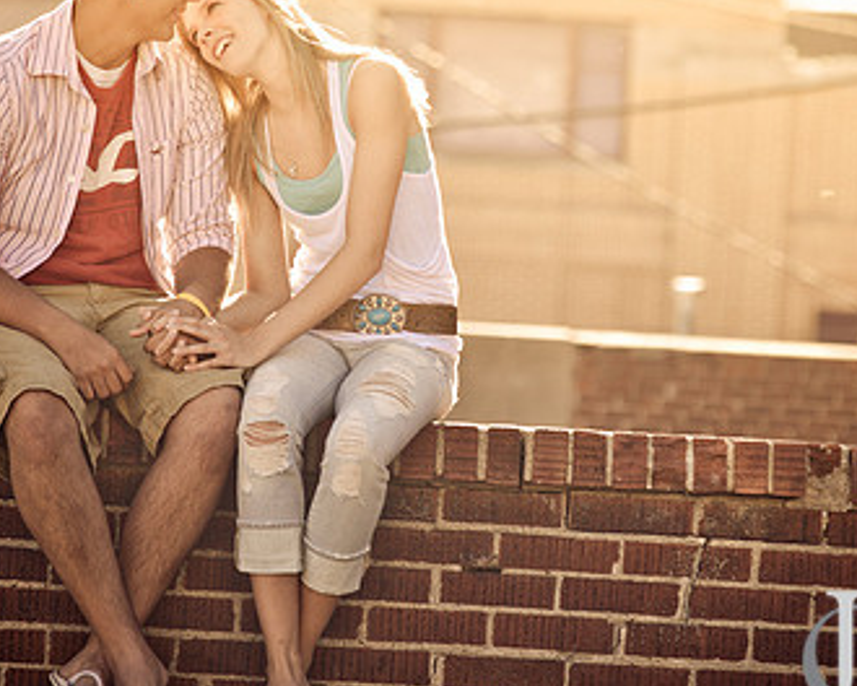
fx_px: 9101
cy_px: 283
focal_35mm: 359
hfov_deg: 5.4
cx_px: 441
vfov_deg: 4.3
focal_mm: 145
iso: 200
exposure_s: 1/180
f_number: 4
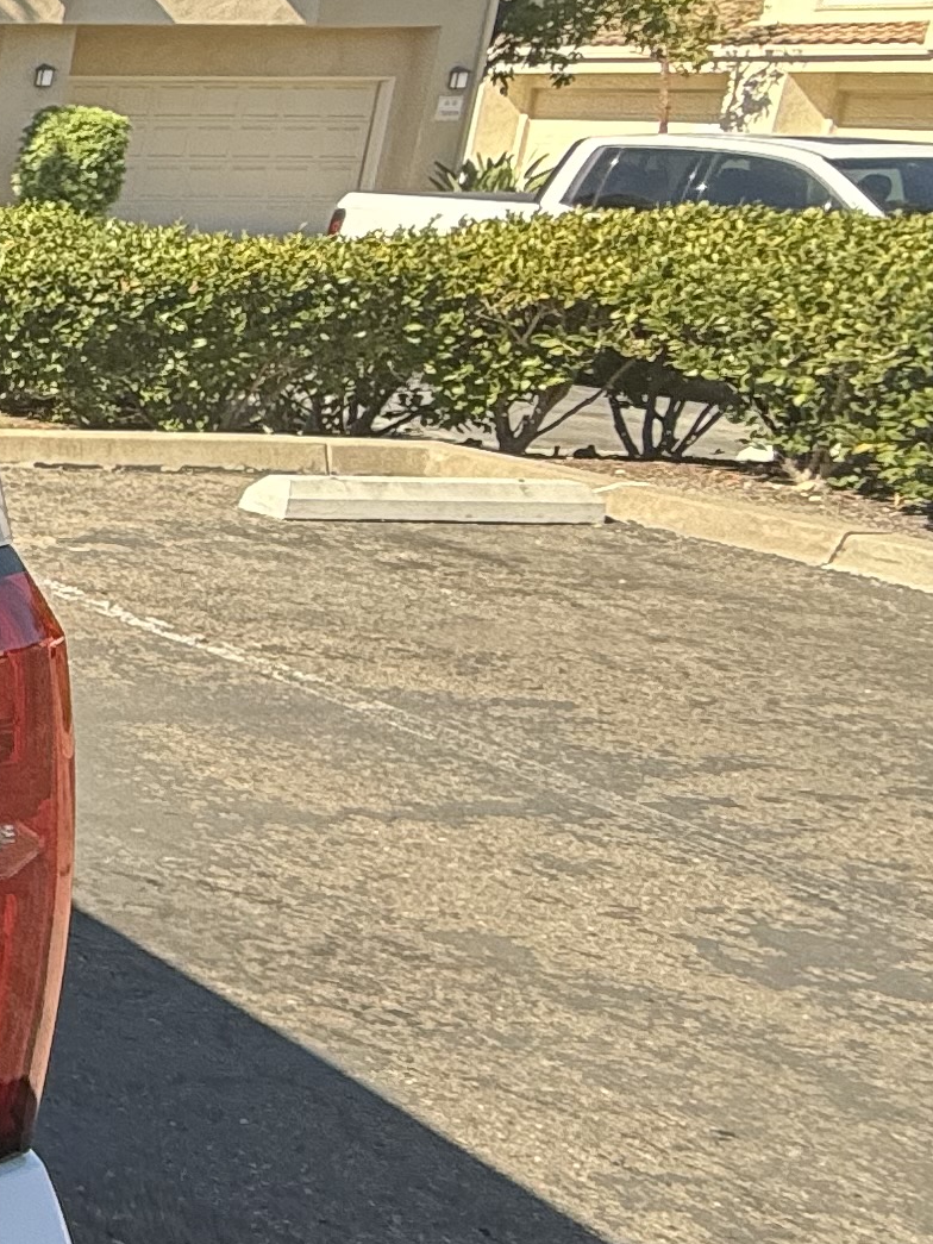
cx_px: -1294
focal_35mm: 54
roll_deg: -1.4
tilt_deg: -13.5
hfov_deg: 15.2
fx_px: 1940
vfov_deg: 35.5
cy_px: 543
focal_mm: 2.22
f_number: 2.2
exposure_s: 1/264
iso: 64
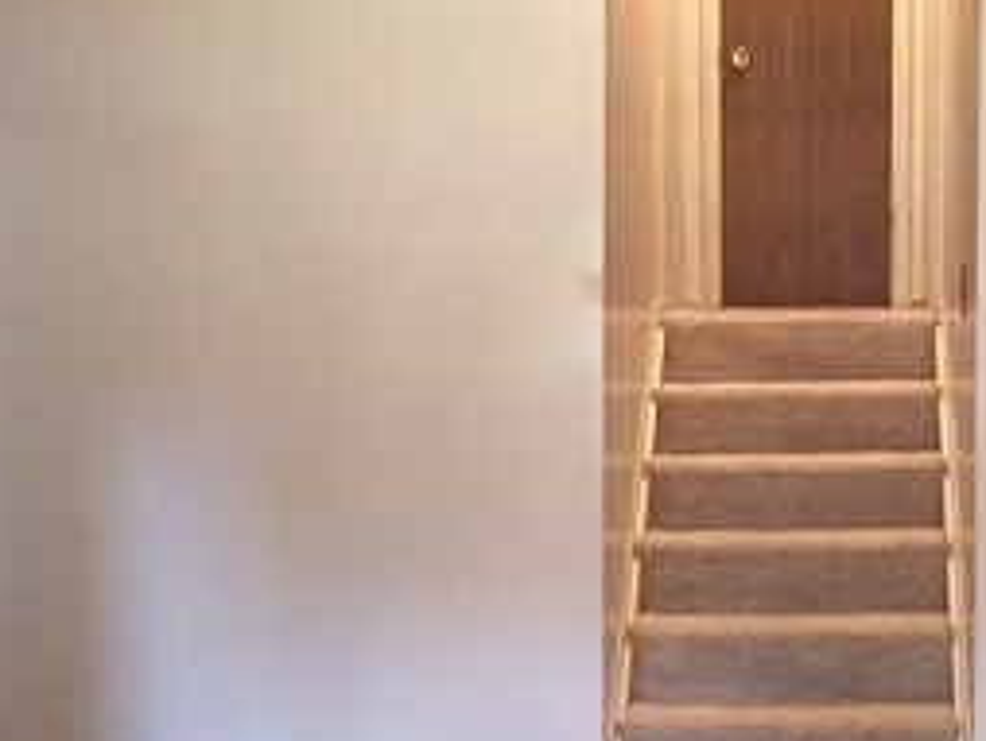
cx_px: 664
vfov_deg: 20.1
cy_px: 481
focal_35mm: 73
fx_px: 2081
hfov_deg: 26.5
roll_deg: -0.3
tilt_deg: -4.7
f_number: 2.2
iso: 160
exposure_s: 1/30
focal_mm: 4.15
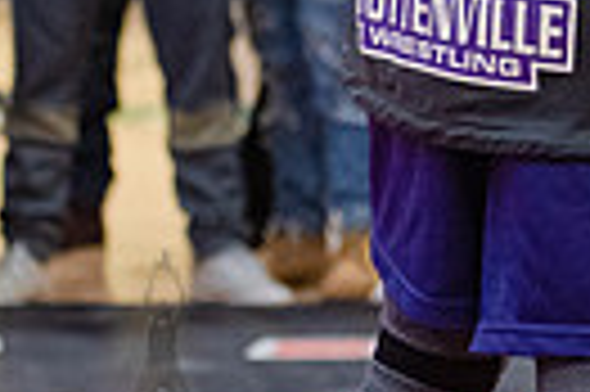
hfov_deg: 5.7
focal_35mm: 357
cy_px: -327
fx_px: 5844
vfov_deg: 3.8
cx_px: 1031
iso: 4000
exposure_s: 1/400
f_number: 3.5
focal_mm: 80
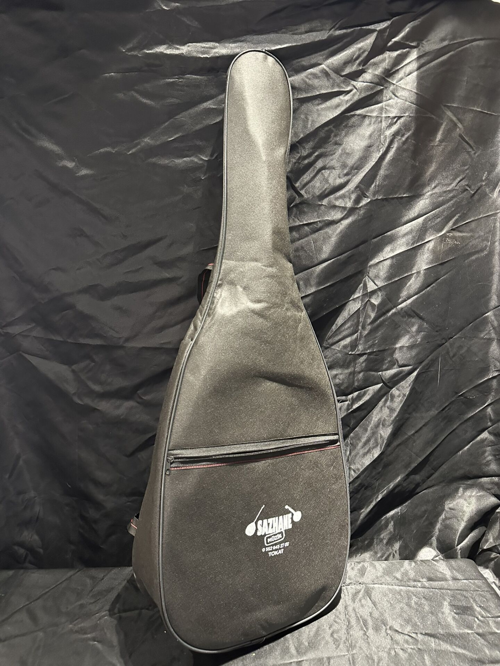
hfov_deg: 56.8
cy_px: 333
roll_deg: -0.3
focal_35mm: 24
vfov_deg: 71.6
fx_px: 462
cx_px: 250
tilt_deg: -9.2
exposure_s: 1/33
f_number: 1.78
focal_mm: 6.86
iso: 640
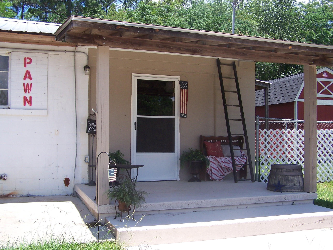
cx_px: 166
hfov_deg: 49.0
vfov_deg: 37.7
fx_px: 366
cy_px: 125
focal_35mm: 38
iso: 80
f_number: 2.8
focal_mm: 6.3
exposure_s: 1/640
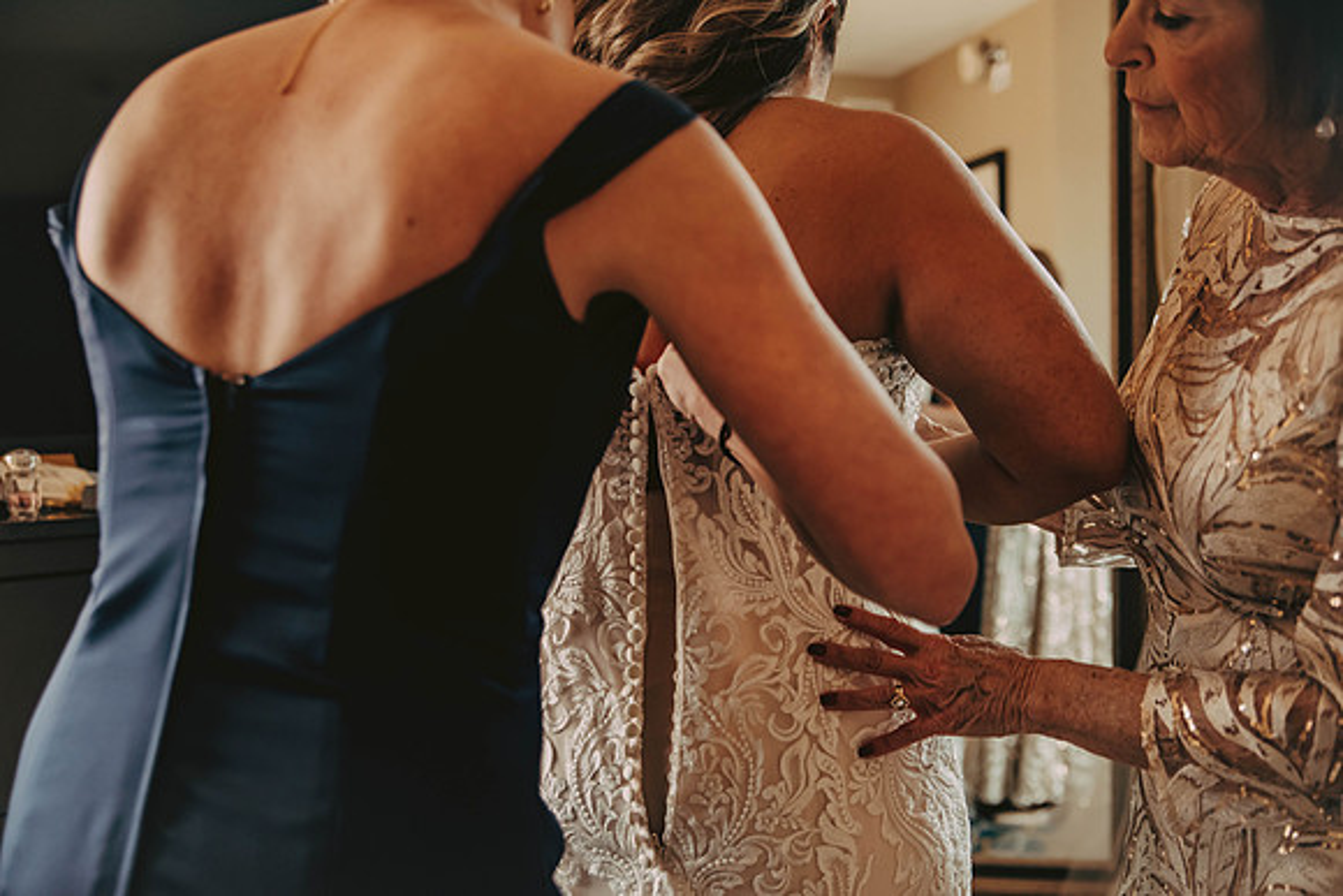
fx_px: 1642
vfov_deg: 30.5
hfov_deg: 44.5
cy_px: 448
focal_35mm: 44
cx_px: 672
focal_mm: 44
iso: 800
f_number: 3.5
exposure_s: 1/100
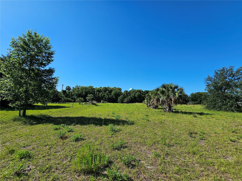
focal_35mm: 13
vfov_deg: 89.9
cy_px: 90
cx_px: 121
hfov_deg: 106.2
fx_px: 91
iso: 50
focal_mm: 2.2
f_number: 2.2
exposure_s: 1/2767
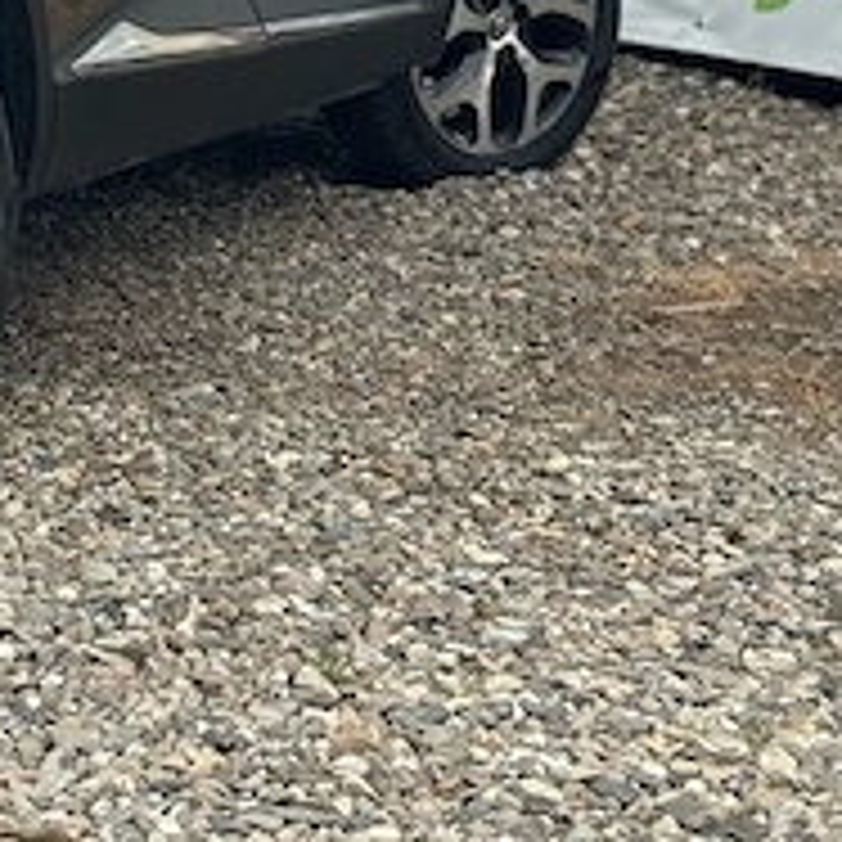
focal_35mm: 136
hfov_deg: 12.3
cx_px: -383
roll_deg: -0.4
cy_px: -162
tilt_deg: -2.7
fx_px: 3743
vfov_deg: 12.5
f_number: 1.78
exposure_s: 1/685
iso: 64
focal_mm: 6.76
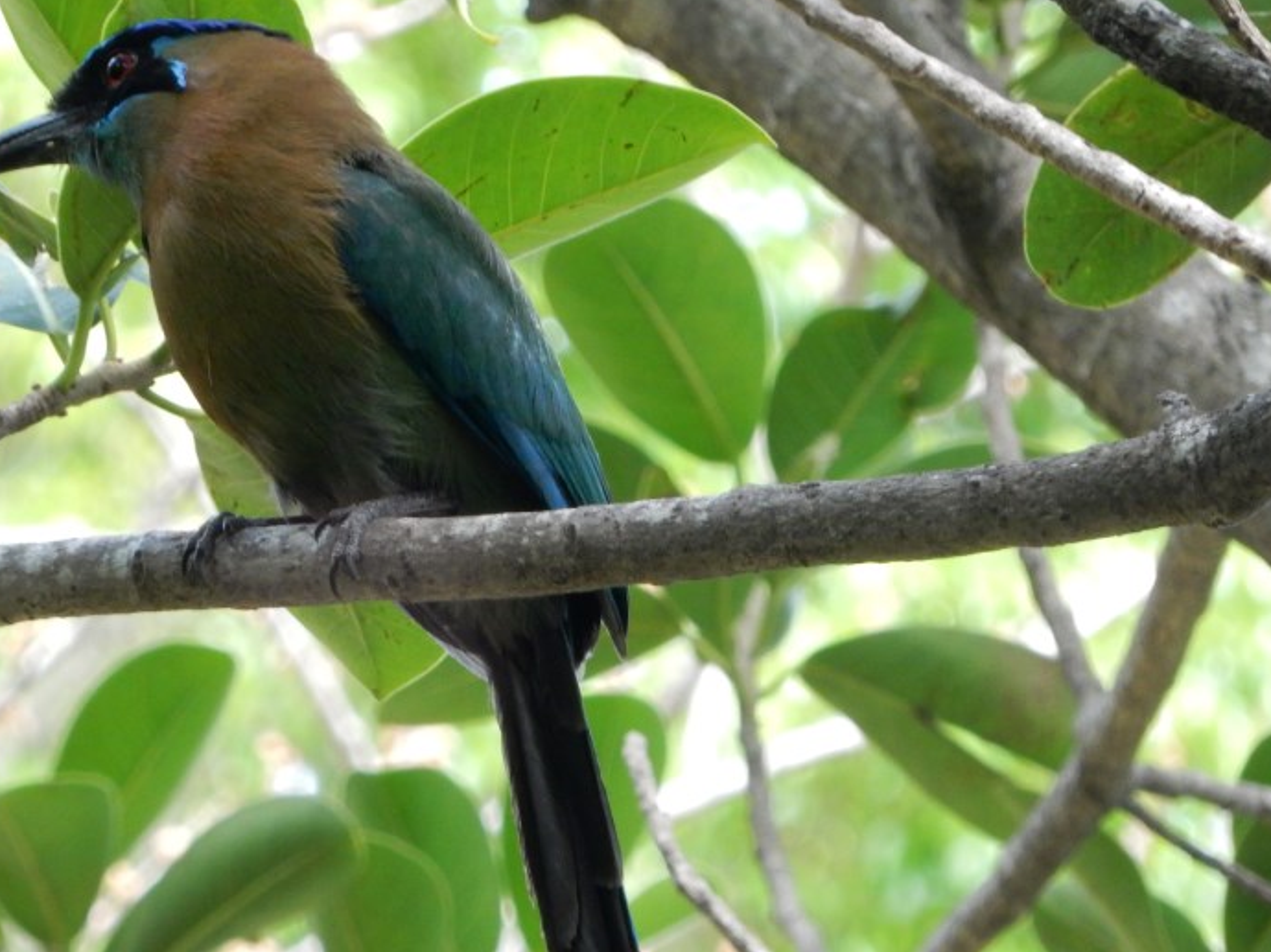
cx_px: 392
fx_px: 28996
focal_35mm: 790
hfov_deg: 2.5
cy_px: 600
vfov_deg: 1.9
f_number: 6.4
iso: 400
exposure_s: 1/60
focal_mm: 94.9
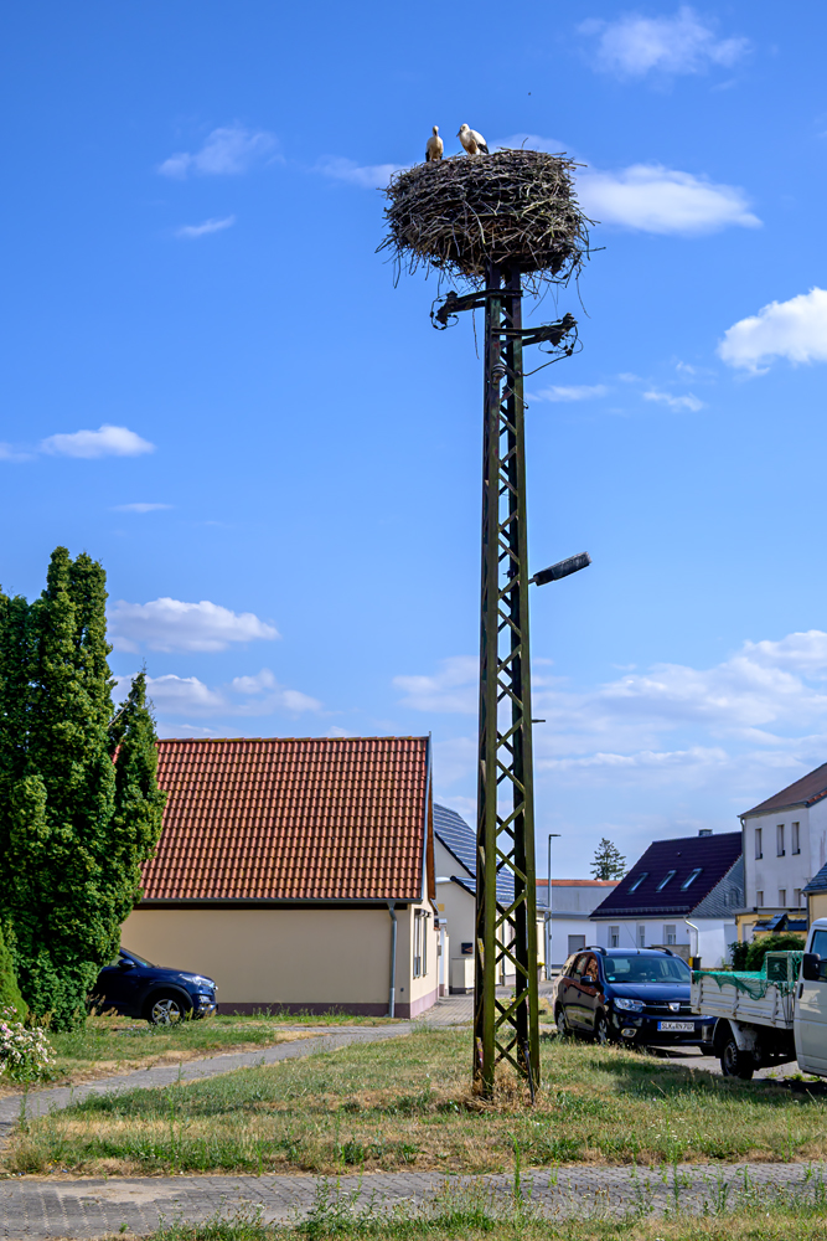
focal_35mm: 47
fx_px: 1627
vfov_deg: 41.7
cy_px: 620
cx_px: 414
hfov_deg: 28.5
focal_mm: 31.5
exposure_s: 1/750
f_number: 8
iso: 200
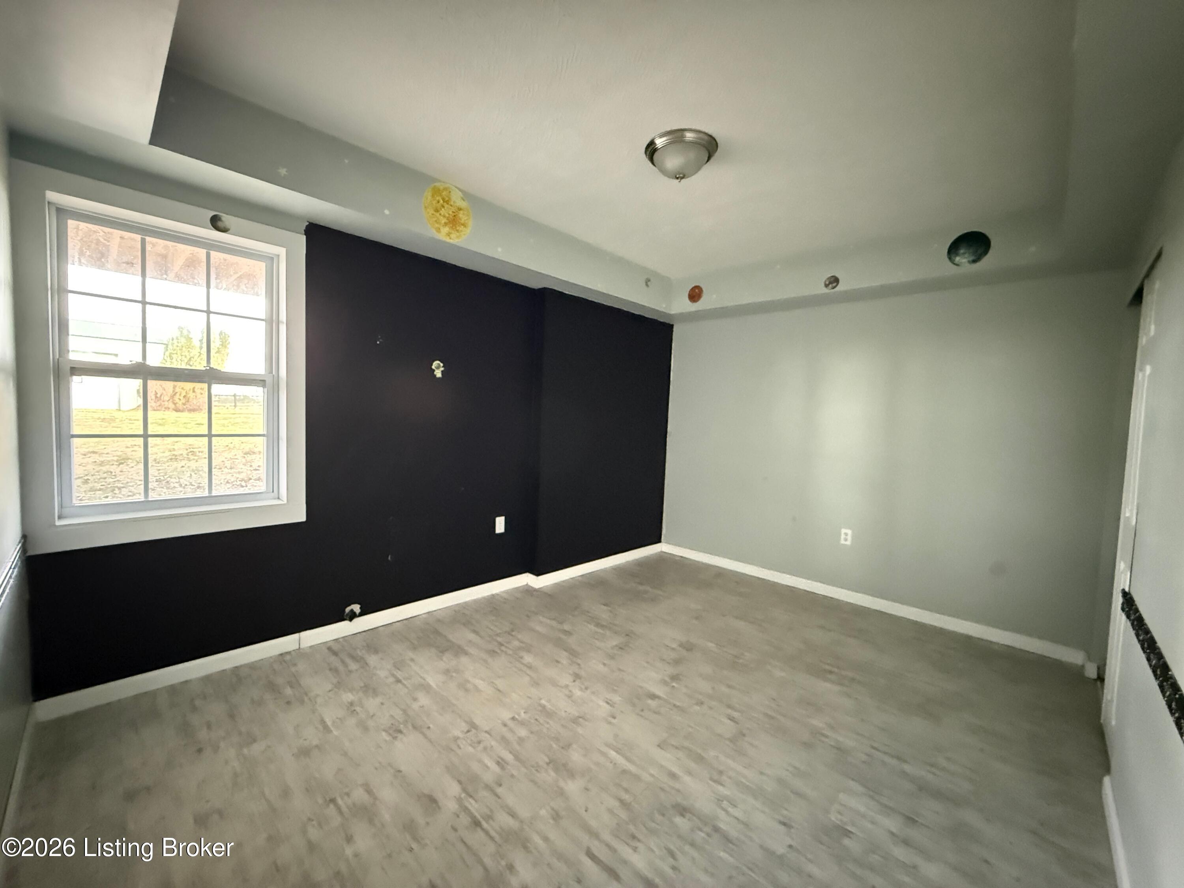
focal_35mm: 14
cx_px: 592
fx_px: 479
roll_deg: -1.6
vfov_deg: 85.7
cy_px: 444
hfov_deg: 102.1
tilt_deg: -3.3
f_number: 2.2
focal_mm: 2.22
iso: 1600
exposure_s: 1/37
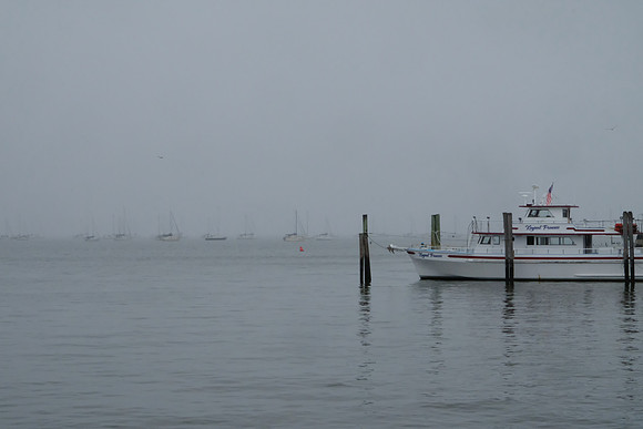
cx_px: 322
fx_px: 1483
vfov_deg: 16.5
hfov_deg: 24.5
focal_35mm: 83
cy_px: 214
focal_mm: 55
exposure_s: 1/125
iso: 3200
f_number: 22
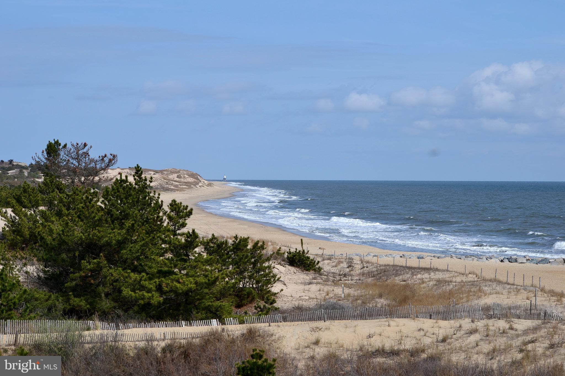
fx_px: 1295
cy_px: 188
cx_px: 282
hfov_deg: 24.6
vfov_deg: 16.6
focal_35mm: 82
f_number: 9
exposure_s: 1/320
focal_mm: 55
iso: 100
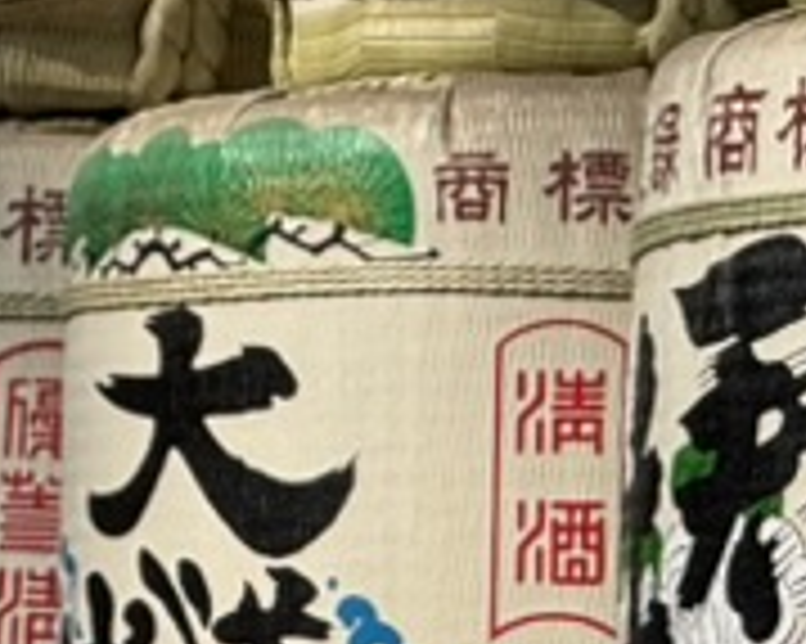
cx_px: -36
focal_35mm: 670
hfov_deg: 2.9
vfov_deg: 2.3
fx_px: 15974
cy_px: -536
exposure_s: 1/802
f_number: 2.8
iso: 50
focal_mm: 15.66
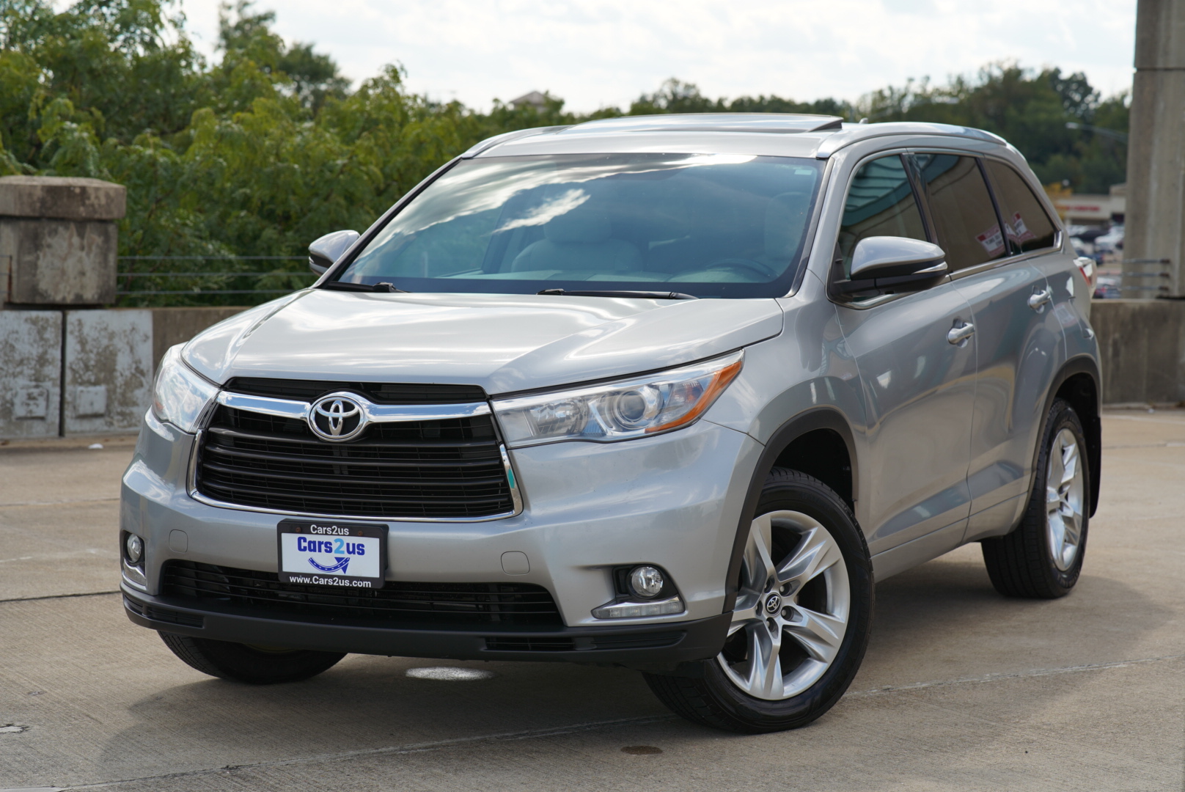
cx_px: 592
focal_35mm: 85
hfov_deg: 23.9
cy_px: 396
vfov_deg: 16.1
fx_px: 2800
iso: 100
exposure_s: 1/400
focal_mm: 85
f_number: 4.5
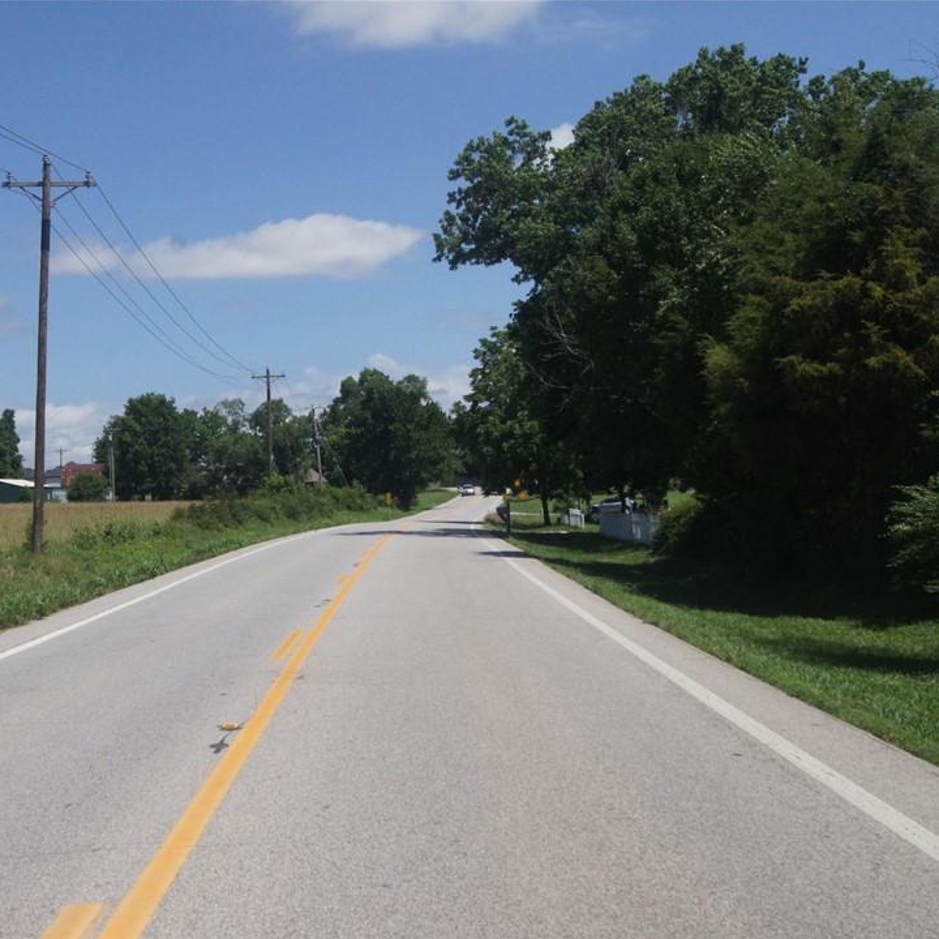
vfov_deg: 34.0
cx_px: 258
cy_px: 470
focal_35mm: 50
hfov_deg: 33.5
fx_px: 1534
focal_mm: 26
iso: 800
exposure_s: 1/1250
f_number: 13
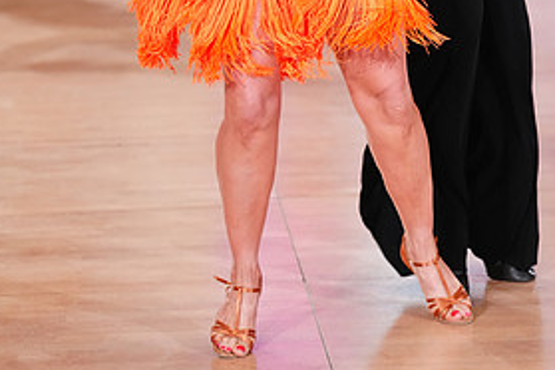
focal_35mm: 208
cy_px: -117
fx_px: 3206
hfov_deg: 9.9
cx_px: 212
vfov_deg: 6.5
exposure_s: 1/640
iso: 3200
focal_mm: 100
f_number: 3.2
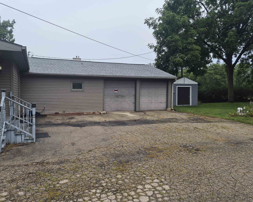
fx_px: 187
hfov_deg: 68.0
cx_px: 116
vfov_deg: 56.8
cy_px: 102
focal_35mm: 25
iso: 80
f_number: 1.8
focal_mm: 5.4
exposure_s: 1/4368
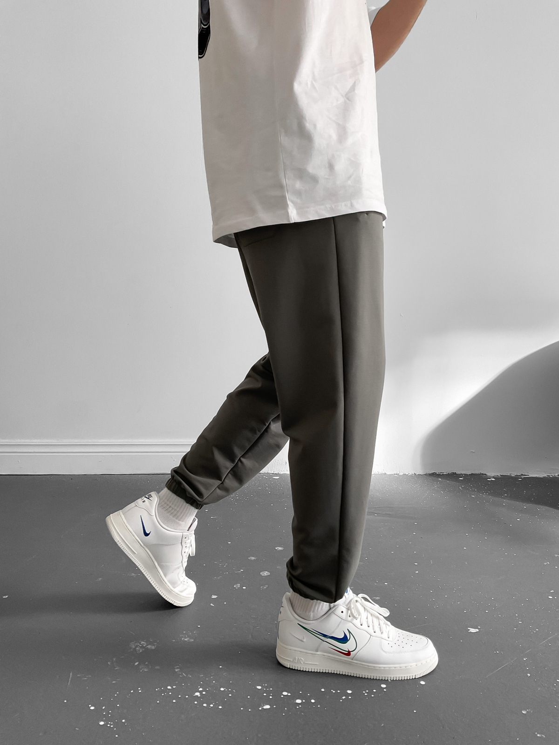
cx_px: 280
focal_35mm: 29
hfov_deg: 48.2
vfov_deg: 61.7
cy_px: 372
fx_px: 624
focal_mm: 3
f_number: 1.8
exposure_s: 1/100
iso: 64
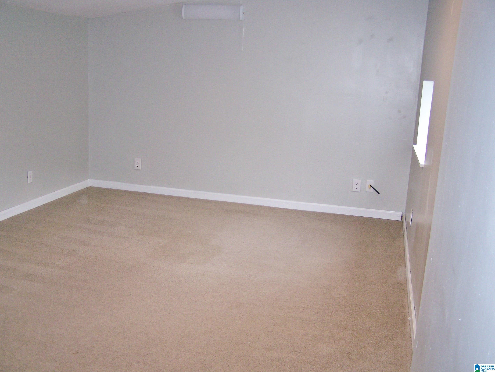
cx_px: 248
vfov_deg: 37.8
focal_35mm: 38
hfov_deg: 48.9
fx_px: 544
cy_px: 186
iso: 160
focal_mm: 6.3
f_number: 2.8
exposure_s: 1/60
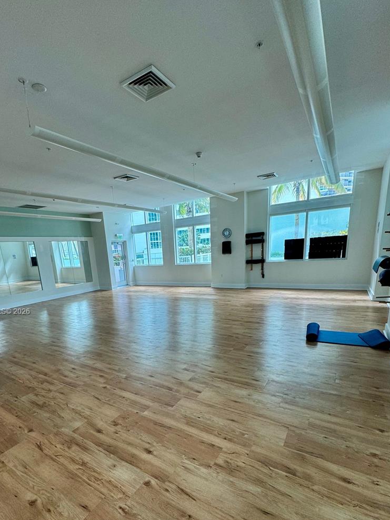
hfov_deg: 74.4
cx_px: 169
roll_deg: +3.9
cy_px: 312
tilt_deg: -12.7
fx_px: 255
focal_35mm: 17
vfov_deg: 89.9
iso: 80
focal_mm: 2.22
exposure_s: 1/120
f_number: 2.2
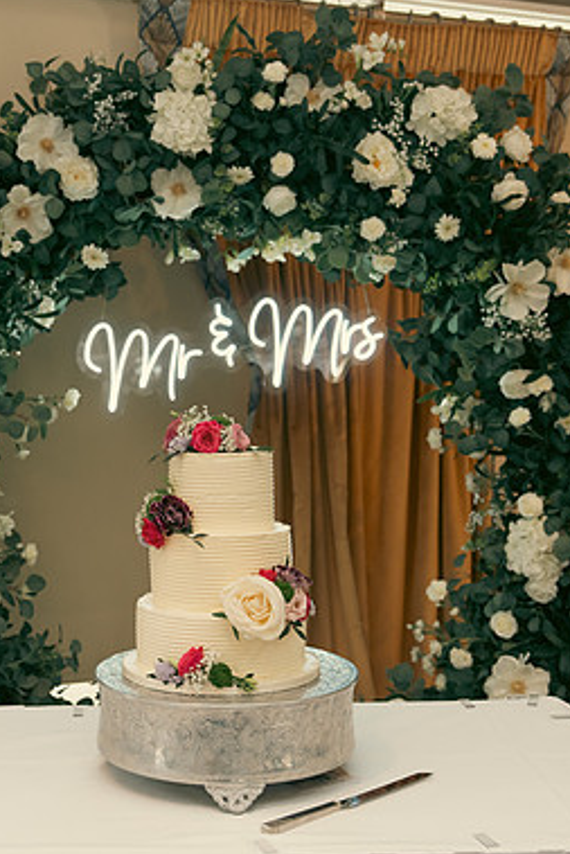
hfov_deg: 25.9
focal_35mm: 52
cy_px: 427
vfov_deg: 38.2
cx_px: 210
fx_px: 1234
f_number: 3.5
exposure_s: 1/160
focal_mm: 34
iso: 1250
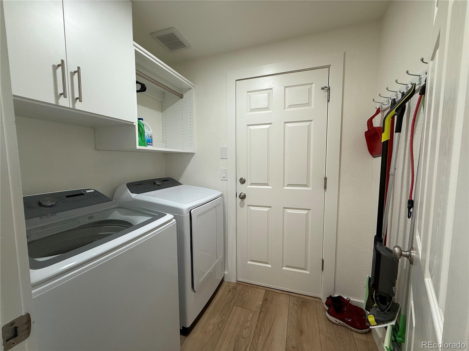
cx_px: 234
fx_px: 190
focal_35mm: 14
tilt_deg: -4.1
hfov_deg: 102.1
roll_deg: +0.5
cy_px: 176
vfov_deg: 85.7
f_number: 2.2
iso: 200
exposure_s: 1/120
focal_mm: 2.22
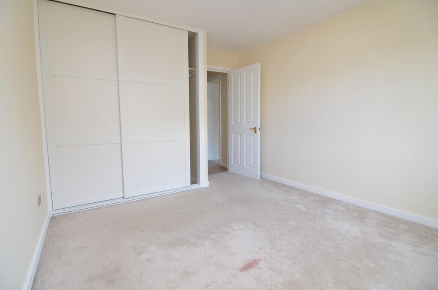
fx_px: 200
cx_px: 219
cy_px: 145
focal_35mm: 16
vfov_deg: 71.8
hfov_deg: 95.1
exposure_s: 1/80
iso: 400
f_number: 4.5
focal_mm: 11
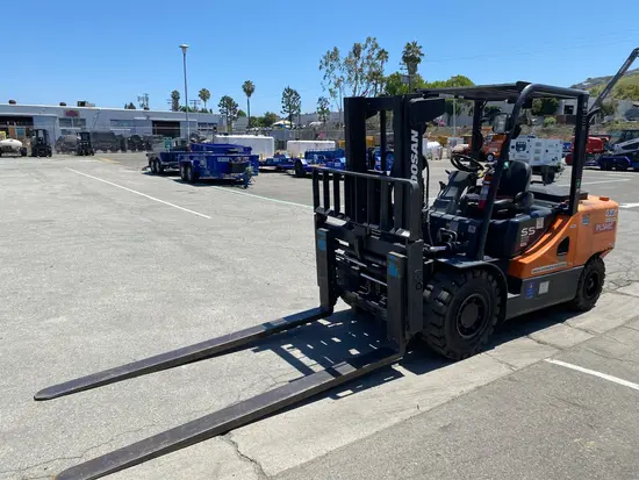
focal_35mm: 26
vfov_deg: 53.1
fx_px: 480
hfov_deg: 67.3
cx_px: 320
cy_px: 240
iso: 32
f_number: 1.8
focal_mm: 4.25
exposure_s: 1/2513
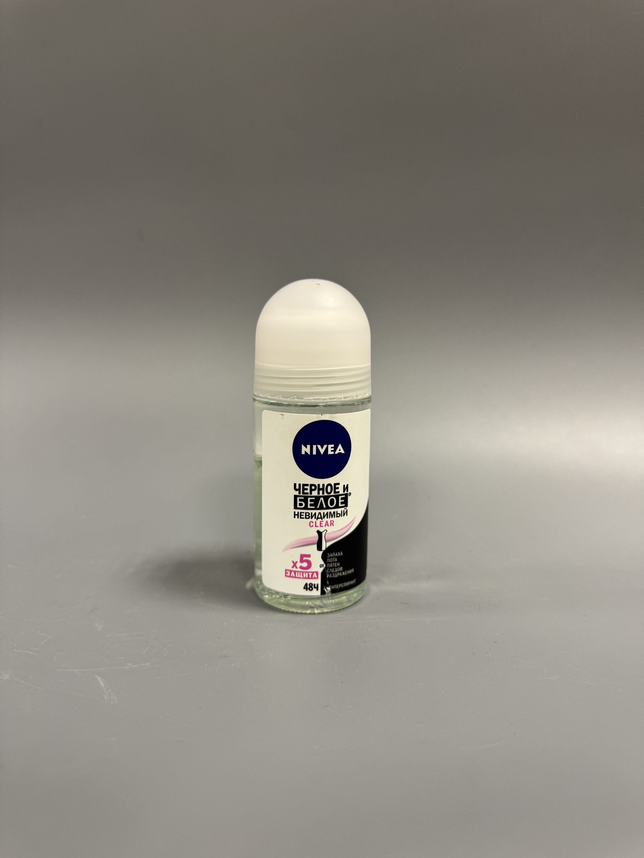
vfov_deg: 71.6
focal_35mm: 24
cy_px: 429
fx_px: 595
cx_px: 322
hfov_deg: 56.8
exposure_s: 1/50
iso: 125
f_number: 1.78
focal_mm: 6.76
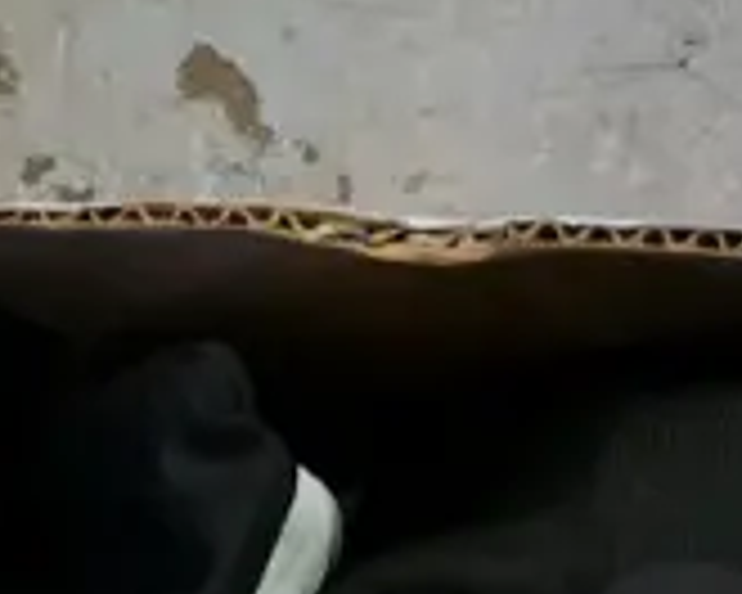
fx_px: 5841
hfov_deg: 7.1
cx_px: -562
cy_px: 1616
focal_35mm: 266
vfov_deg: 5.5
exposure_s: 1/60
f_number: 4.2
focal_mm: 22
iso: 1600
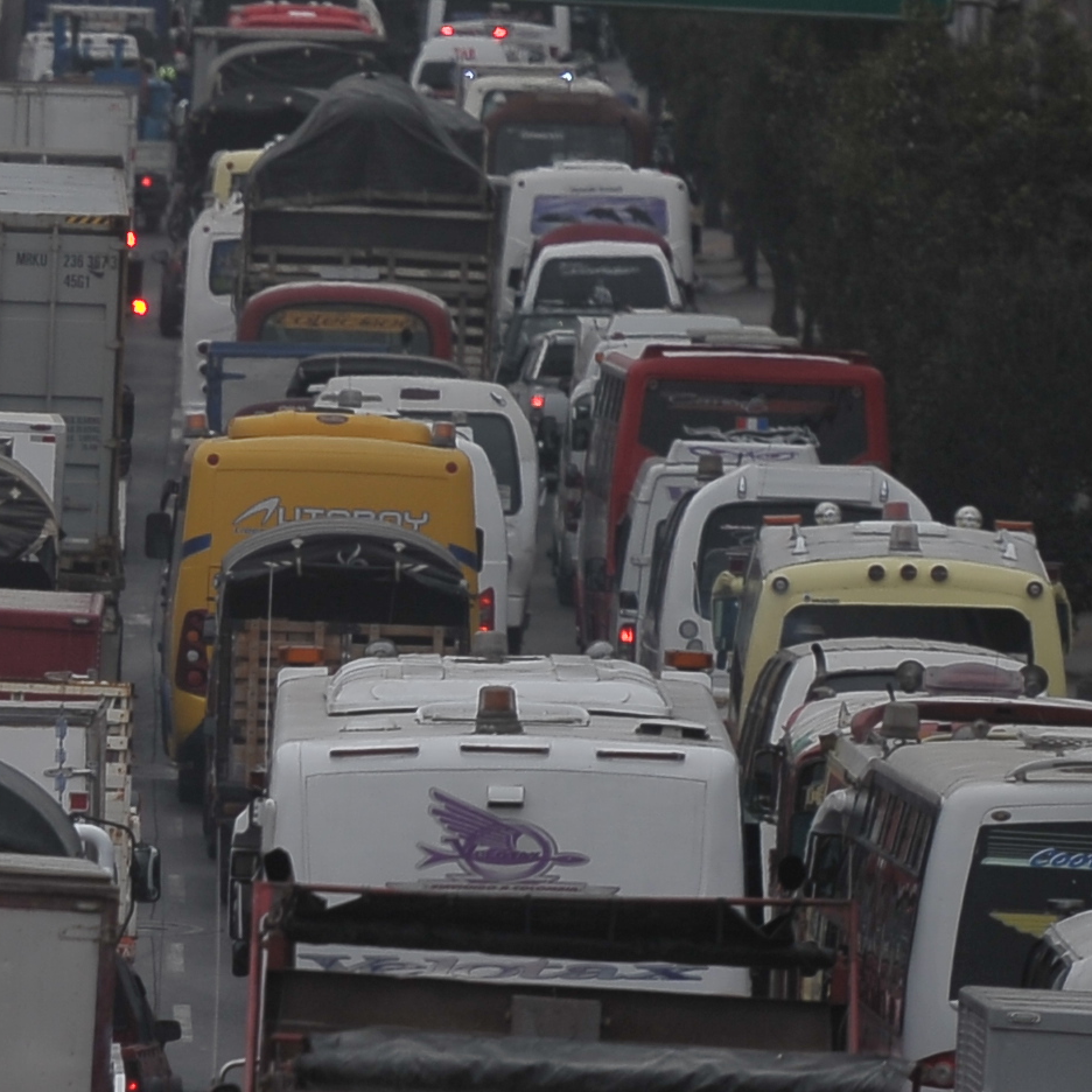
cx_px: -444
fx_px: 26197
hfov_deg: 2.4
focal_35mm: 734
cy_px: 793
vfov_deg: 2.4
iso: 200
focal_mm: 190
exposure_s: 1/4000
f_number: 2.8
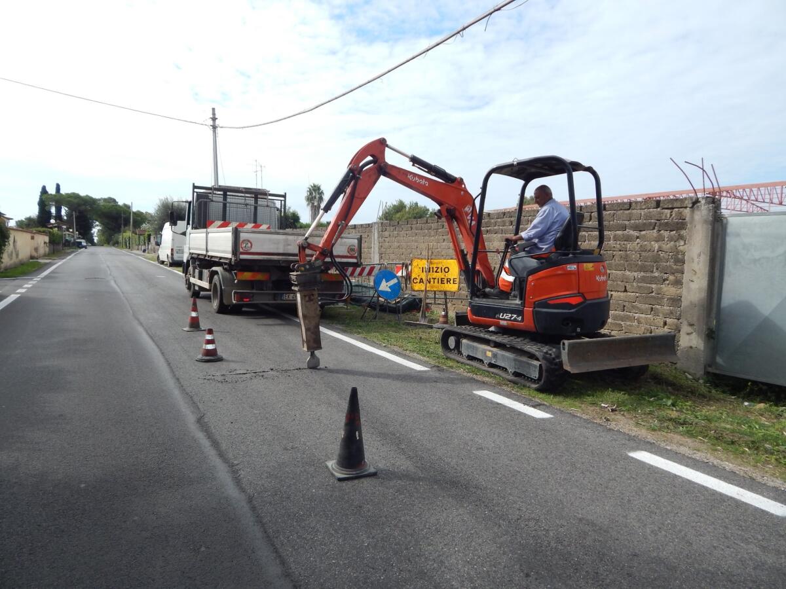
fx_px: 522
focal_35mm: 23
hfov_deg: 73.9
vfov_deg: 58.9
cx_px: 393
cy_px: 294
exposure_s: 1/400
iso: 125
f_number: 6
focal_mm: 4
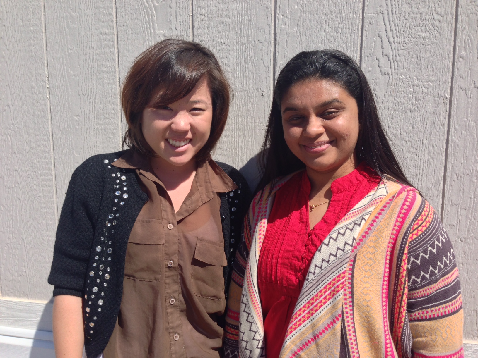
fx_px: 456
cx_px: 239
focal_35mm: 33
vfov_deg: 42.9
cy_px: 179
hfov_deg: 55.4
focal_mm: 4.13
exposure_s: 1/1232
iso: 50
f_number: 2.4
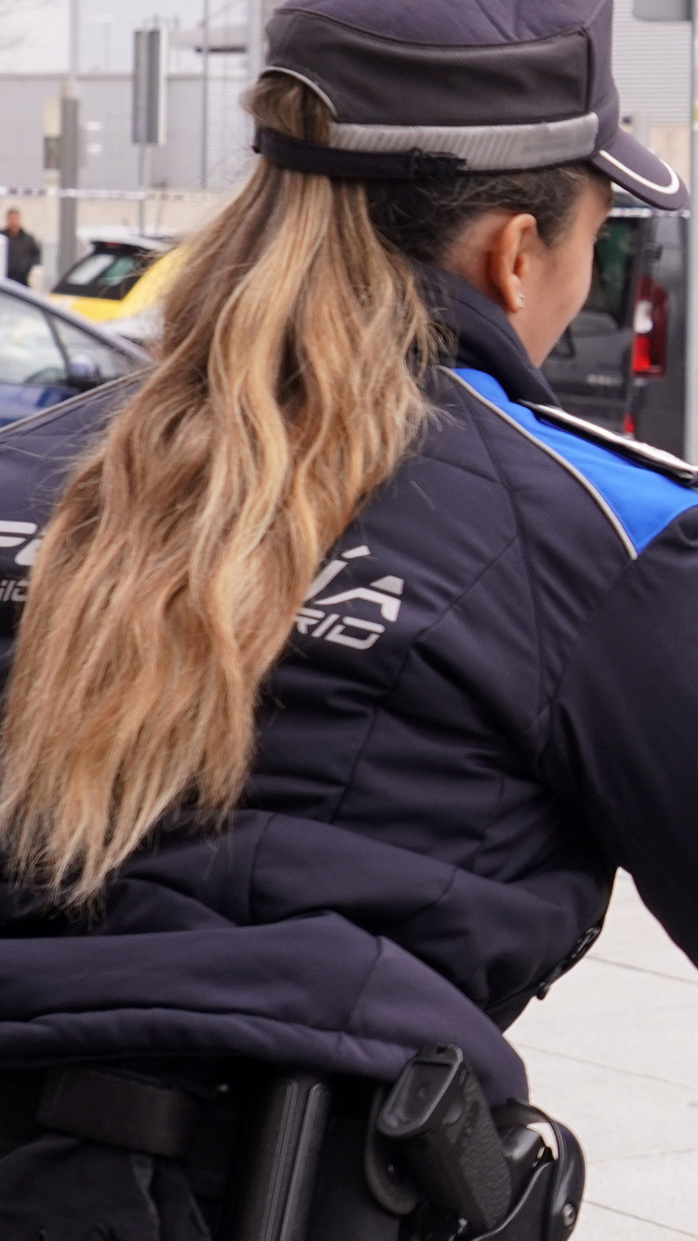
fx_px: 5166
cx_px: 1596
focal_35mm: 157
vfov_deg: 13.7
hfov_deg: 7.3
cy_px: 474
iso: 640
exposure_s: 1/200
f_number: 8
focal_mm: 56
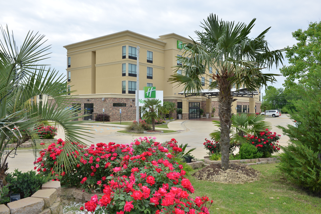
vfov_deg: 42.3
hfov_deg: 60.3
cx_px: 160
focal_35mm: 31
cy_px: 107
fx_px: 276
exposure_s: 1/80
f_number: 11
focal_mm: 31
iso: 100
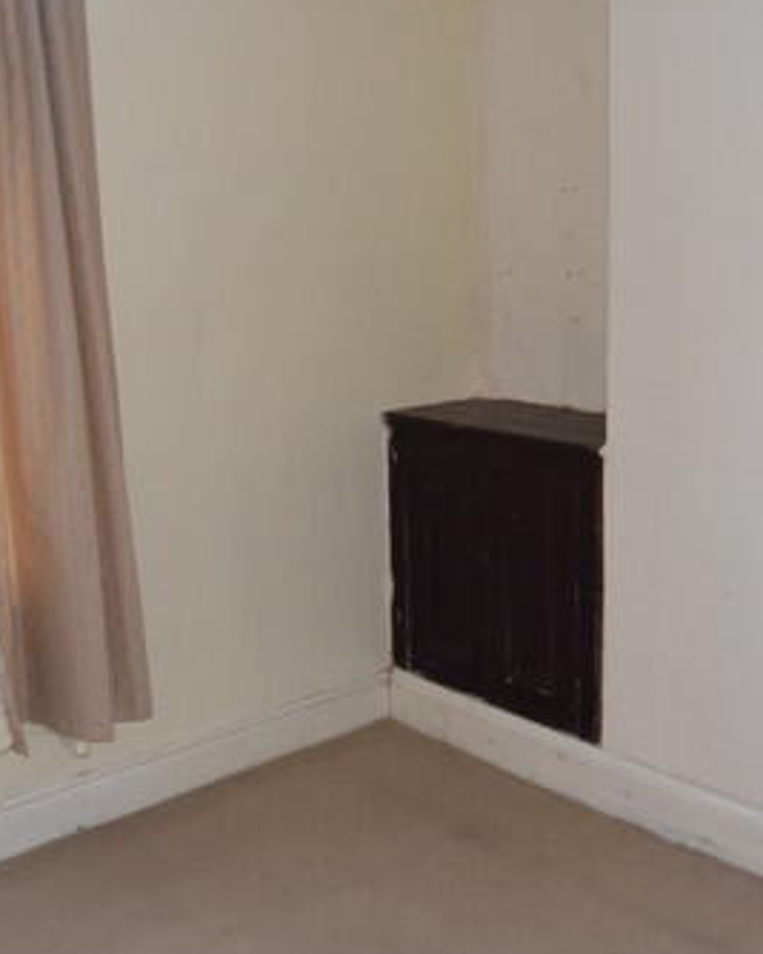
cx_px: 351
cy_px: 393
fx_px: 1340
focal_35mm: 47
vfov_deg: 39.1
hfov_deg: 31.8
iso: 720
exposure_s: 1/125
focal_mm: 11
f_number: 5.6
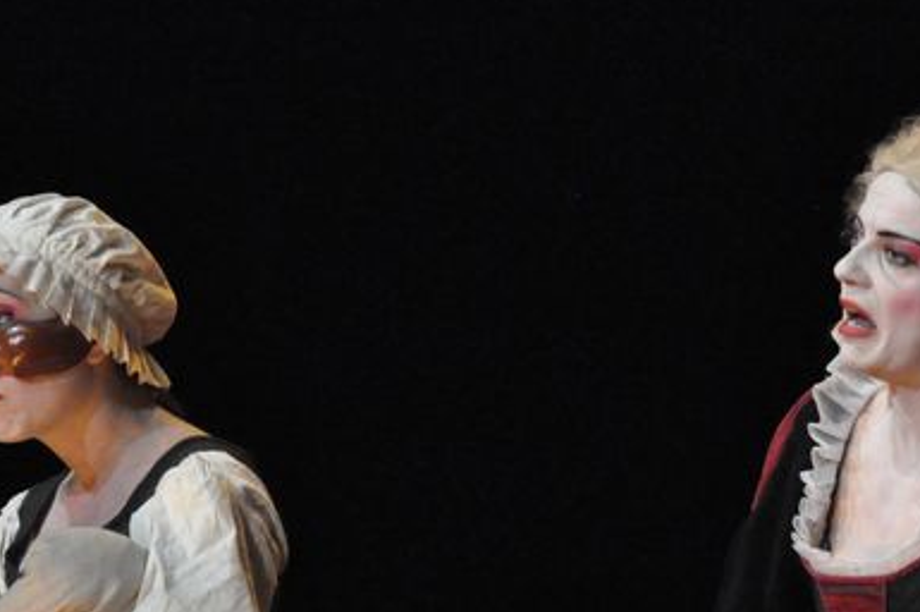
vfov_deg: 4.2
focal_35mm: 327
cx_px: 399
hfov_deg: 6.3
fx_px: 8350
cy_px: 618
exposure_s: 1/60
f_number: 5.6
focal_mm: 105
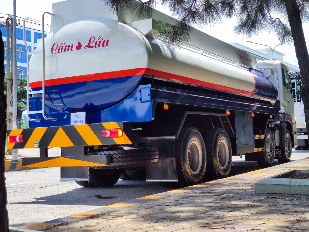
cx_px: 154
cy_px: 116
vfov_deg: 29.7
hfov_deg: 38.9
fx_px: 437
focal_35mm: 49
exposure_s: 1/1106
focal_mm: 8.16
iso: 50
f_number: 2
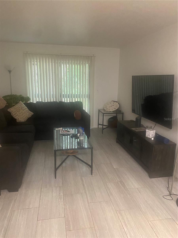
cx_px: 89
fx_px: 178
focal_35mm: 26
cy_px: 119
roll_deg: -0.2
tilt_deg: -12.0
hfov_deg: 53.1
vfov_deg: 67.3
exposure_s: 1/51
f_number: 1.8
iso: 500
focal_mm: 4.25
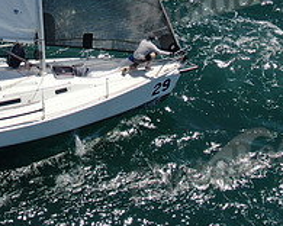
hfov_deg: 15.3
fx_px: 1047
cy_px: -66
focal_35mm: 125
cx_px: 44
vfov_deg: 12.0
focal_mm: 7.39
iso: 100
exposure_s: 1/1000
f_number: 3.6
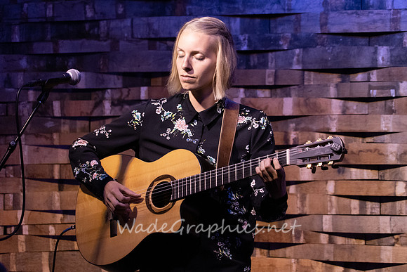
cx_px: 226
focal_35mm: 276
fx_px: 3118
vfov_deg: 5.0
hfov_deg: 7.5
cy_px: 121
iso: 6400
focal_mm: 240
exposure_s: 1/125
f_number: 6.3
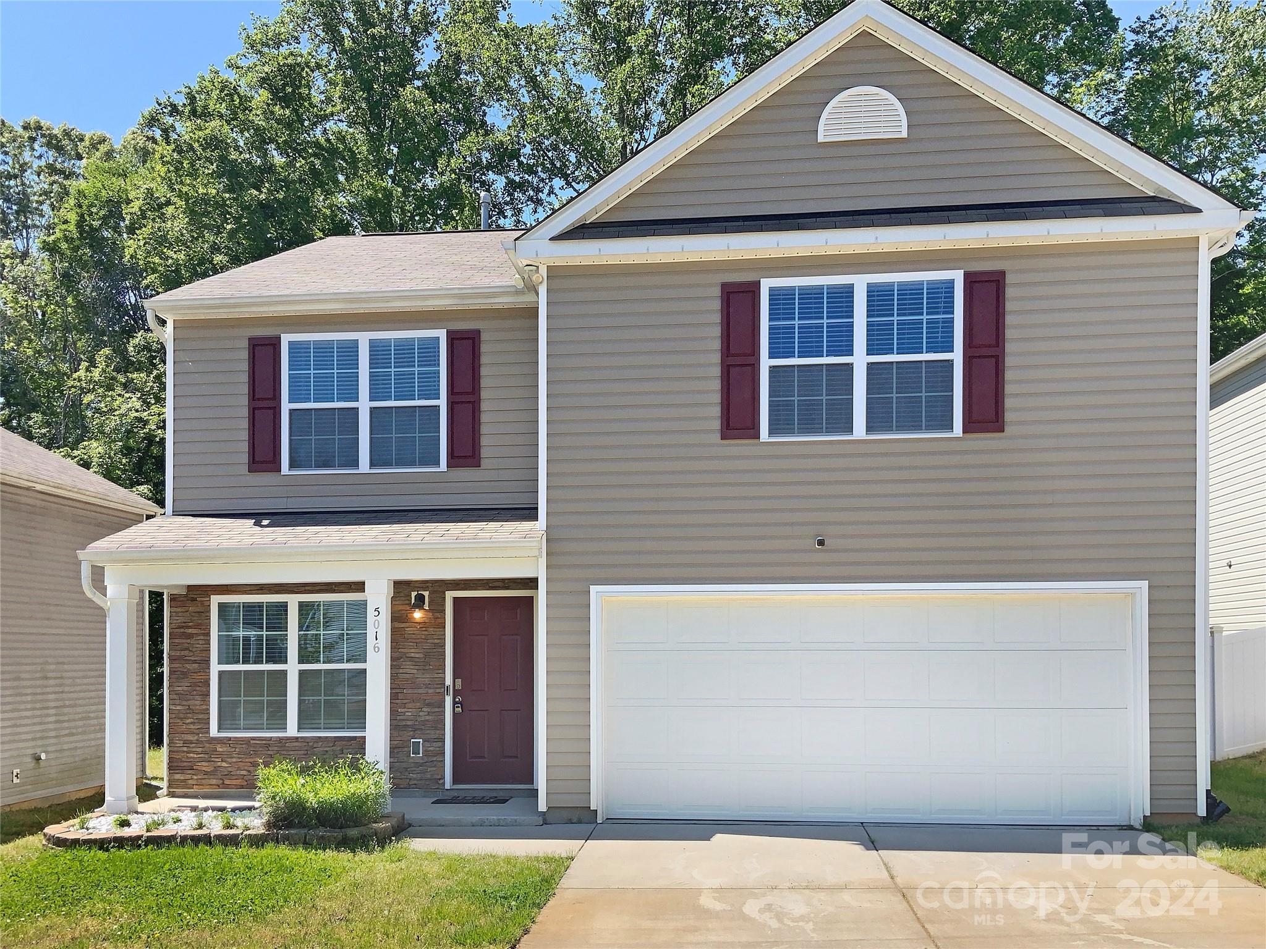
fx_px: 1061
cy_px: 474
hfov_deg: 61.7
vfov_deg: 48.2
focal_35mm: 29
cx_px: 633
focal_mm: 3
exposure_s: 1/1195
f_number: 1.8
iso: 16
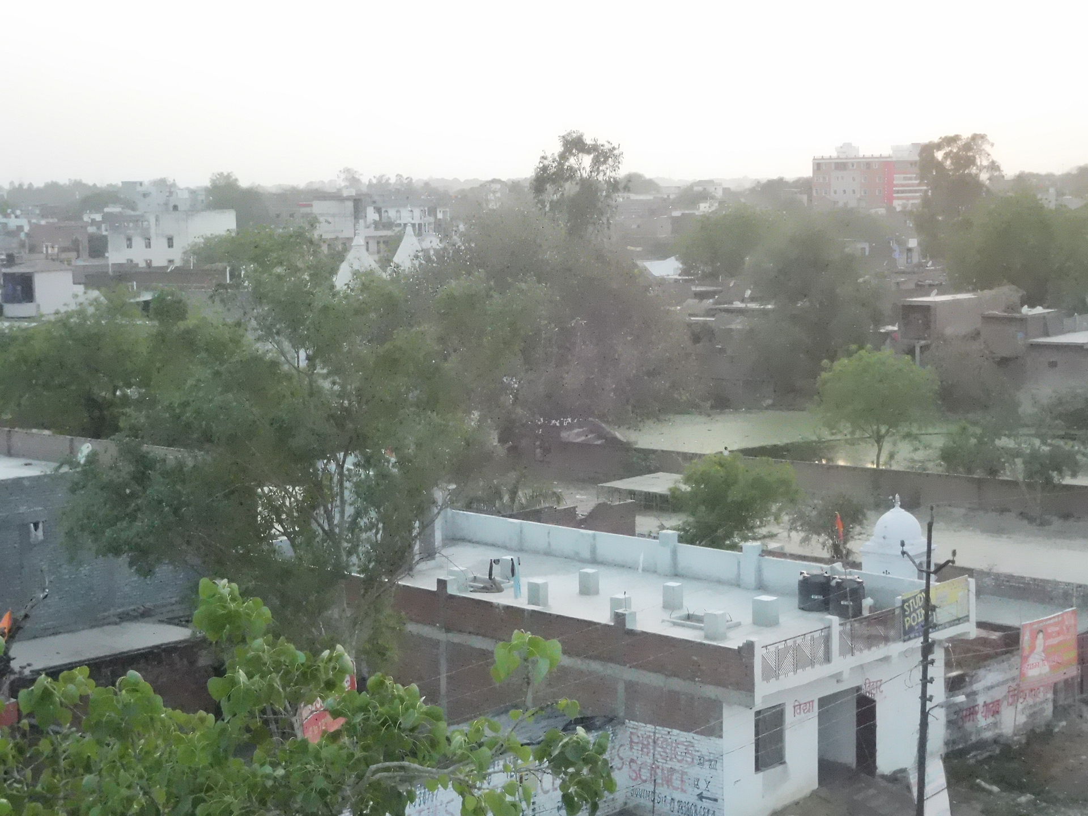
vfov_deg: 23.7
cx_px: 544
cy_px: 408
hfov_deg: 31.2
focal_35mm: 62
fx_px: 1949
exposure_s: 1/1000
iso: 3200
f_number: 4.4
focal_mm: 11.1
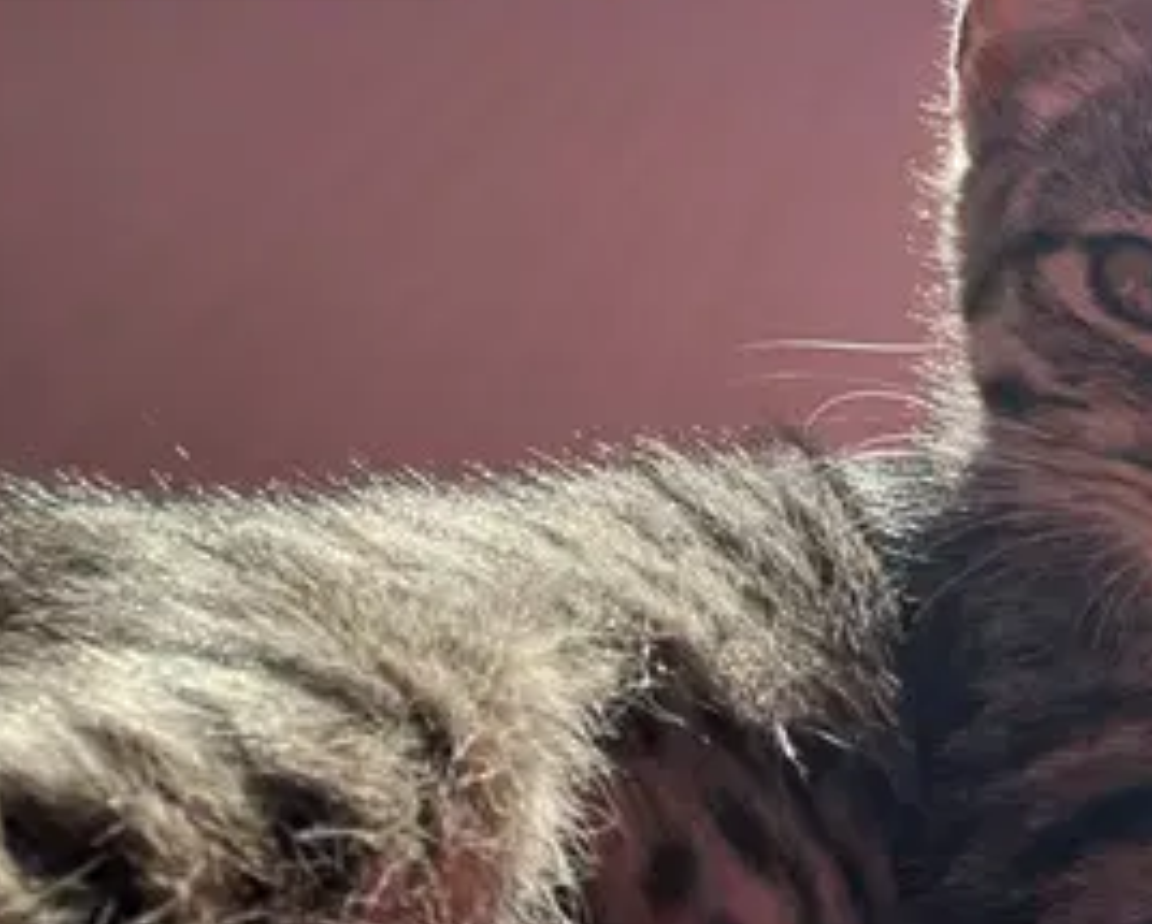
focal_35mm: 54
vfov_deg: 28.1
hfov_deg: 34.5
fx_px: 1843
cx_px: 737
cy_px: 417
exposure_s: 1/274
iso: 32
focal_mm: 2.71
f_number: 2.2
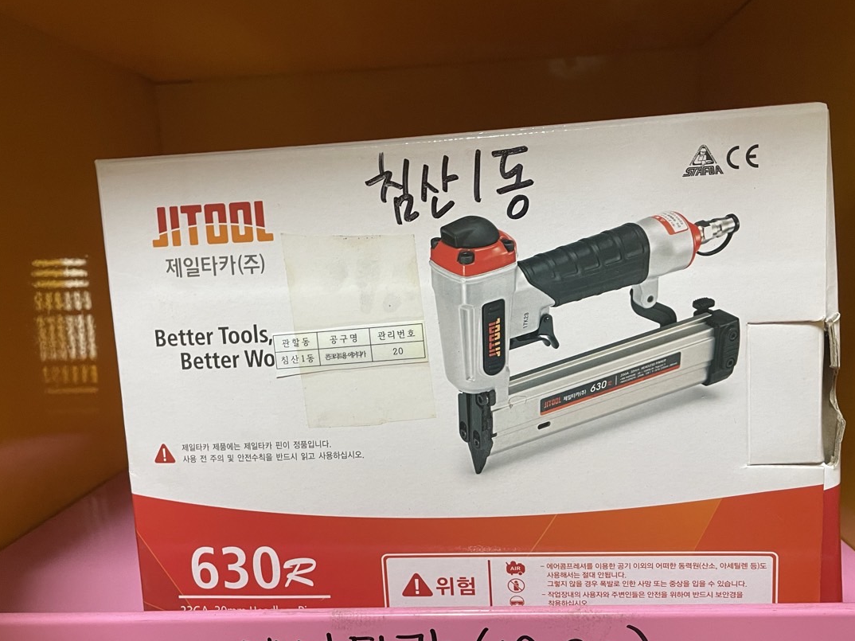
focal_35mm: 31
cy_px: 354
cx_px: 428
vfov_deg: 45.4
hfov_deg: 58.4
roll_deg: +3.5
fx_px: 766
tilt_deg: -5.3
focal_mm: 4.2
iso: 200
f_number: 1.6
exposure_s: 1/60
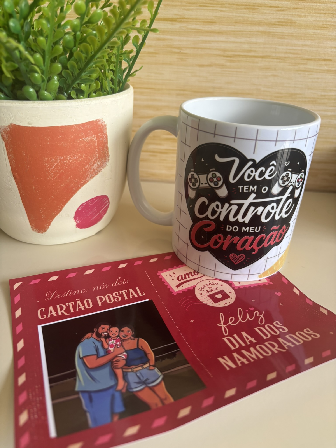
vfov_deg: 67.3
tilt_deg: -29.6
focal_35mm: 26
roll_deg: -4.0
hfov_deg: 53.1
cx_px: 168
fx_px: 336
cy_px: 224
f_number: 1.6
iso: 80
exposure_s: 1/121
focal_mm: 5.96
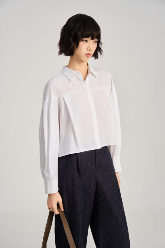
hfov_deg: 24.6
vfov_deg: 36.2
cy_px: 124
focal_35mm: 55
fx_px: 378
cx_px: 82
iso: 200
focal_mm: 55
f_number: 9
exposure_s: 1/160
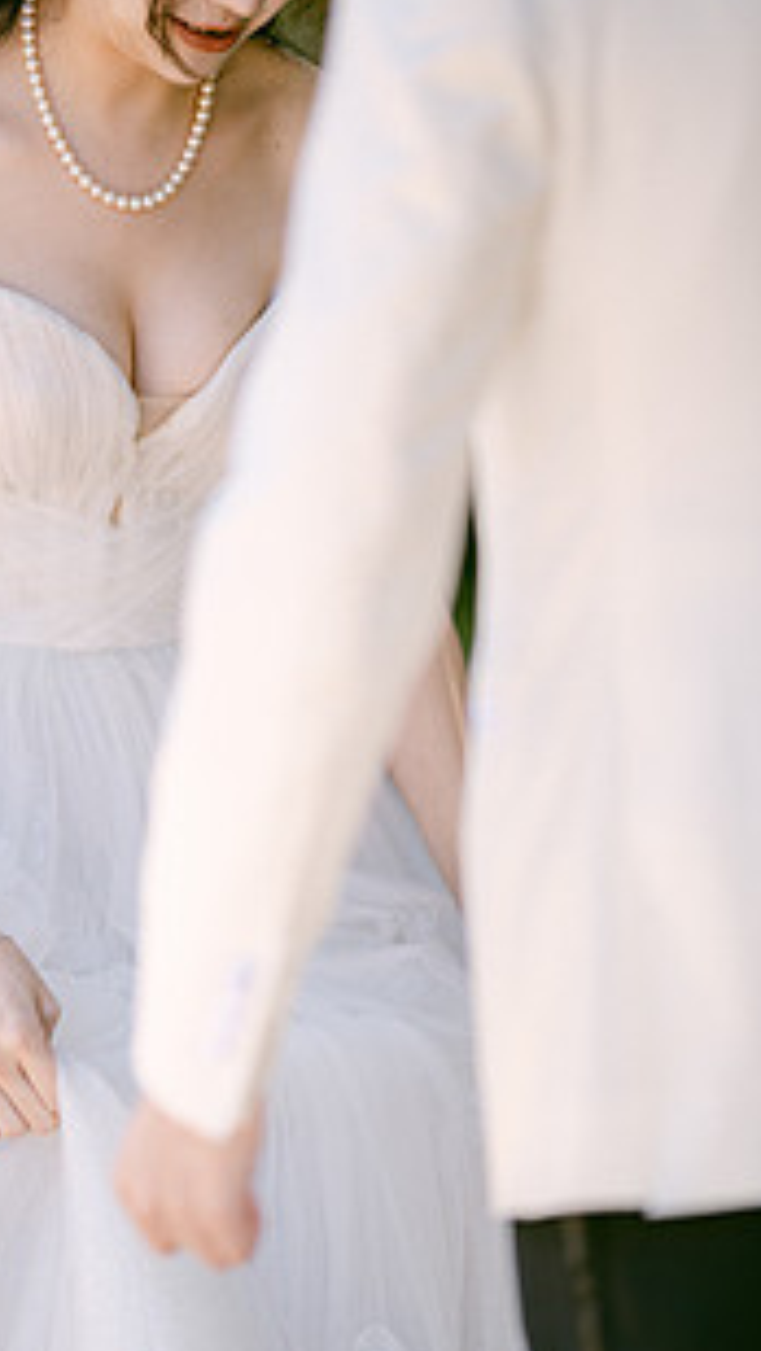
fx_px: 5735
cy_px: 861
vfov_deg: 13.4
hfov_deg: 7.6
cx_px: 245
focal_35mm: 160
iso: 64
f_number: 1.4
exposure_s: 1/1000
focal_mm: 105
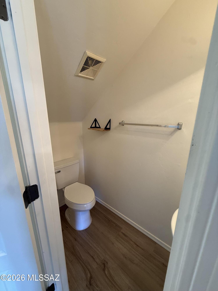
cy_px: 146
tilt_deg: -12.5
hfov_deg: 85.7
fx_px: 118
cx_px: 109
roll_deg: -1.2
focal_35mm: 14
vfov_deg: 102.1
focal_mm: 2.22
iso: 250
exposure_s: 1/60
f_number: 2.2
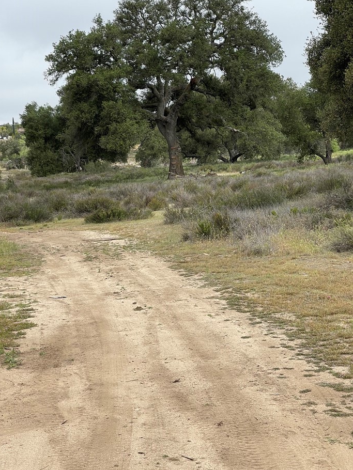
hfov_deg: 20.4
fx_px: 979
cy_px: 238
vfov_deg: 27.0
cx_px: 196
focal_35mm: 72
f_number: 2.2
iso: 20
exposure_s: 1/582
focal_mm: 7.5
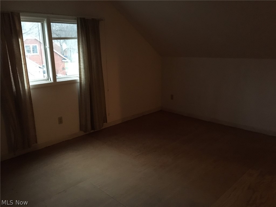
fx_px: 231
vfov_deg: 48.2
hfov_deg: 61.7
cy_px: 104
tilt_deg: -14.4
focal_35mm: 29
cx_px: 138
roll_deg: +0.9
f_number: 2.2
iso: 320
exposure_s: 1/15
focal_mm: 4.15
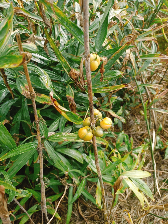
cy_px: 112
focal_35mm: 25
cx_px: 84
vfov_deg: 69.4
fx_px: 162
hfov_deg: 54.9
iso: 100
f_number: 1.7
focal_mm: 4.7
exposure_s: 1/155
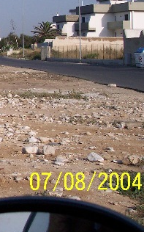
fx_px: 642
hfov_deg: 11.8
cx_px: -121
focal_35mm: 102
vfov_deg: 20.0
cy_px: 16
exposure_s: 1/1000
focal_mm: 8
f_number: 4.8
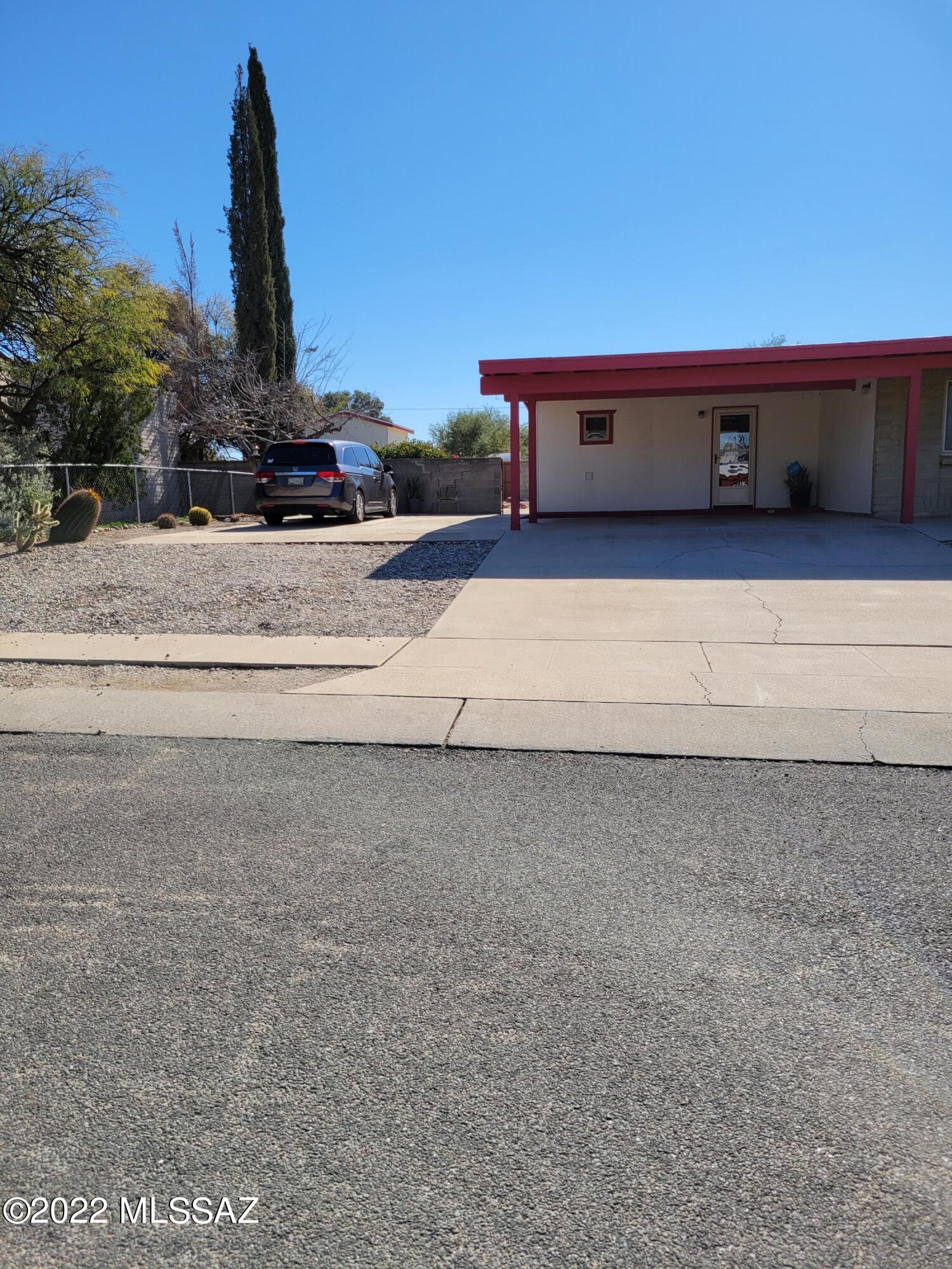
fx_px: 953
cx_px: 476
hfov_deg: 53.1
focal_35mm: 26
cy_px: 634
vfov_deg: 67.3
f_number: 1.8
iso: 40
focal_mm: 5.4
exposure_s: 1/2708
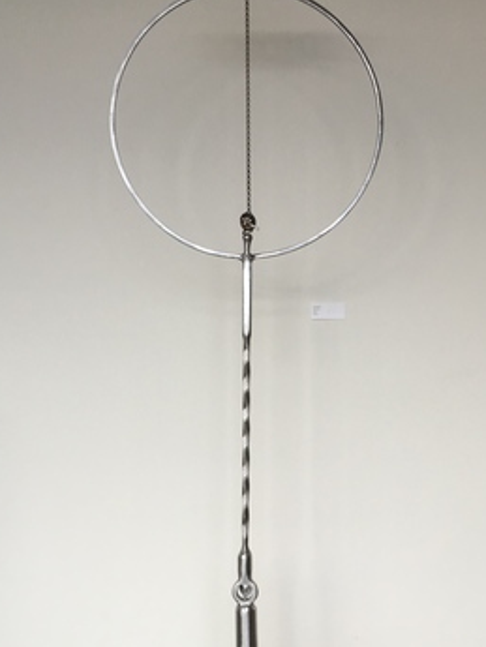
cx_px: 264
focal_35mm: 42
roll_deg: +1.2
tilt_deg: +0.5
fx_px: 786
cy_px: 398
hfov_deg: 34.3
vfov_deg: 44.5
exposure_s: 1/30
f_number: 2.2
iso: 50
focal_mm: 4.15
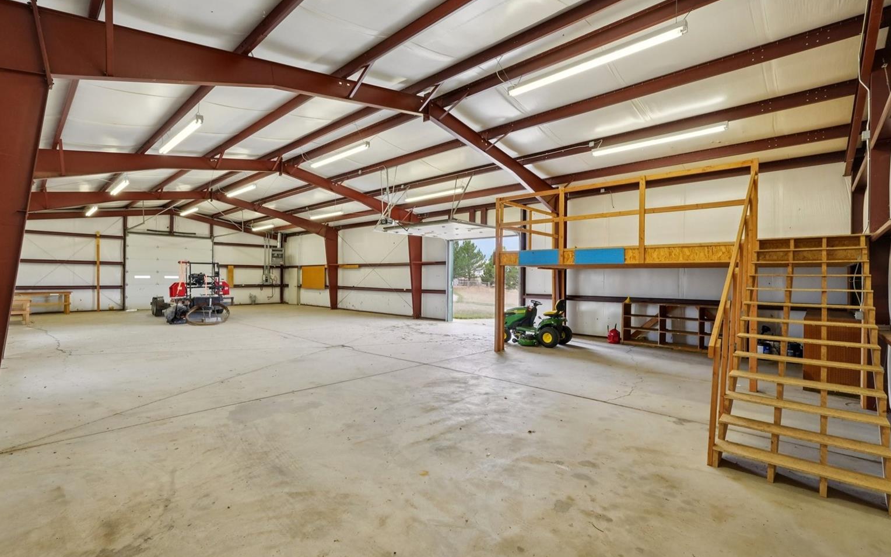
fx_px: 389
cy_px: 278
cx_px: 429
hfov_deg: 97.8
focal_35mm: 16
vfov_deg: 71.3
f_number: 8
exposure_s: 1/60
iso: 800
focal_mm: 10
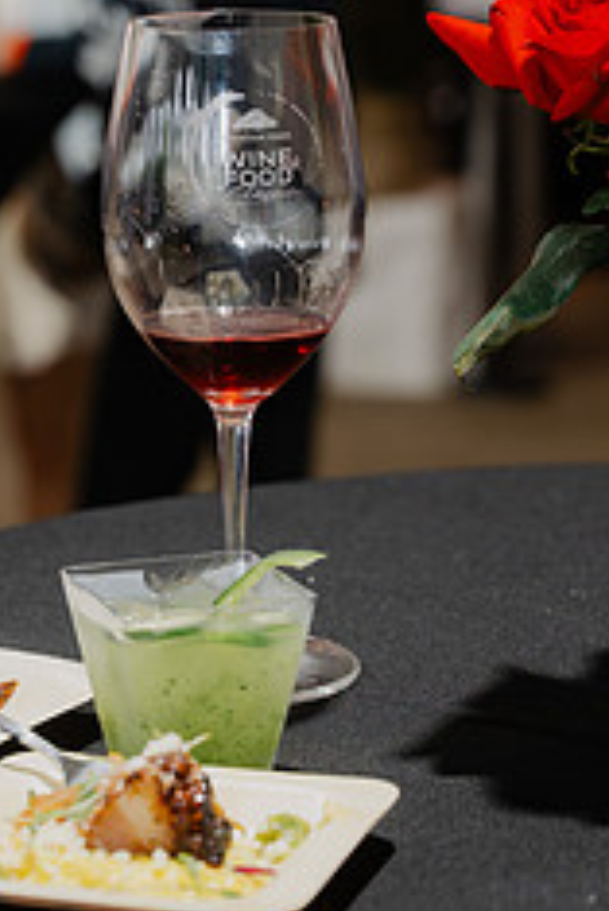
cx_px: 167
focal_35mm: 134
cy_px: 341
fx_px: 3395
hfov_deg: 10.2
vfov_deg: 15.3
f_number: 5
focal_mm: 70
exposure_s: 1/160
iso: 2500
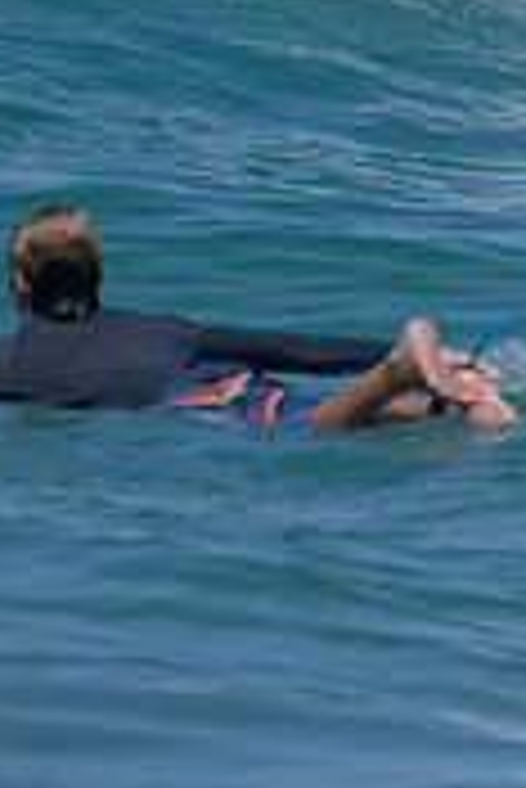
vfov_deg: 0.8
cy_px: -119
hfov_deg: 0.5
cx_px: 1368
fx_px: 55073
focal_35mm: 2518
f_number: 11
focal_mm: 610
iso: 500
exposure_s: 1/2000
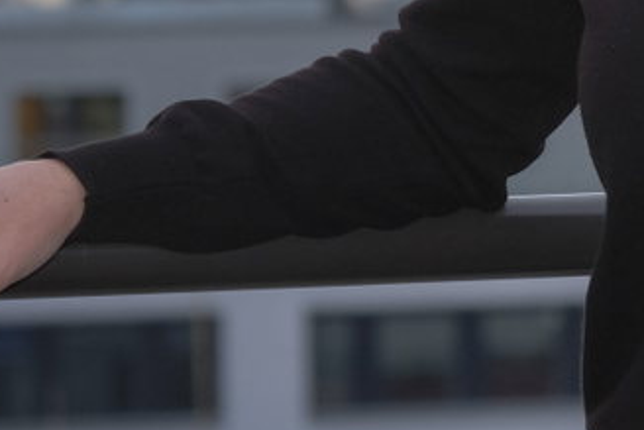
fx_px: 10469
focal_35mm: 585
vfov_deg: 2.3
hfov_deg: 3.5
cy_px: -280
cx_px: 819
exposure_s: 1/60
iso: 1250
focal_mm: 99.8
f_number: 7.1
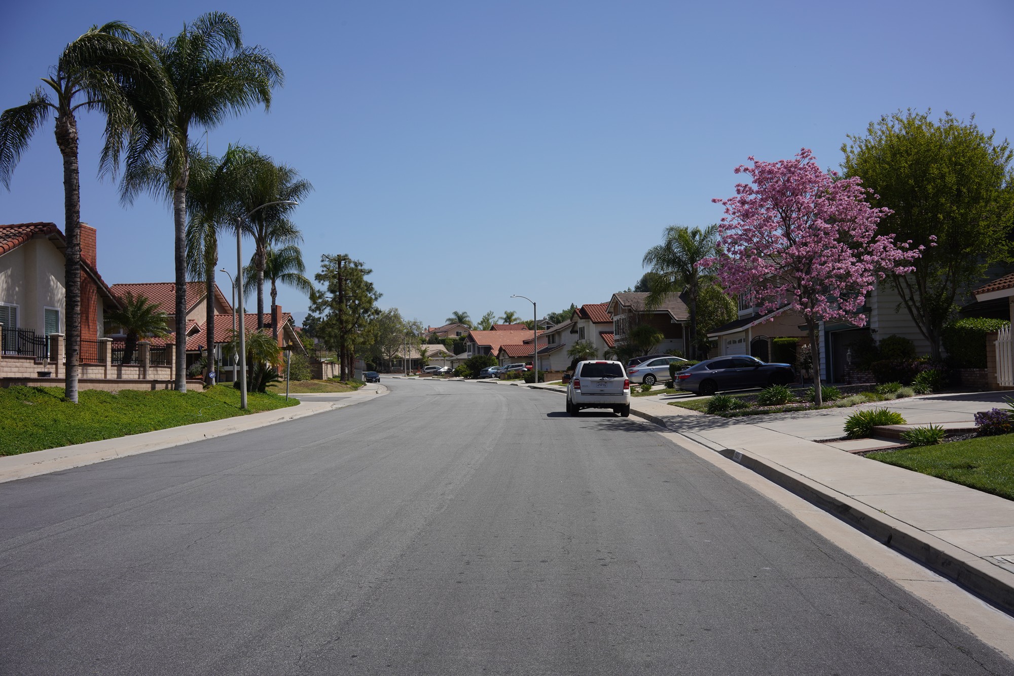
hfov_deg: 54.4
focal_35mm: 35
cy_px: 338
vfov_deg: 37.9
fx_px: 986
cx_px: 507
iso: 100
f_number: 14
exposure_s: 1/125
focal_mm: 35
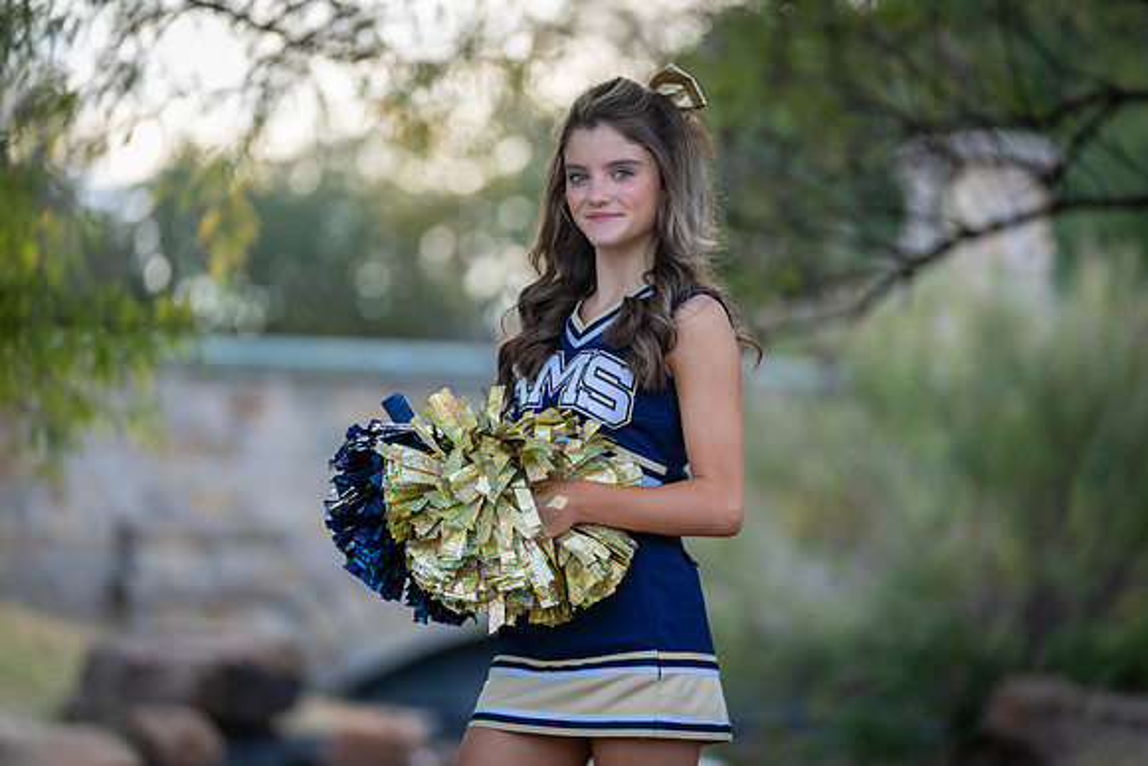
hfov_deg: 13.6
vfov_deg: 9.1
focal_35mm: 151
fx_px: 4816
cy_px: 383
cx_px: 574
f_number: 2.8
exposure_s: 1/320
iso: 200
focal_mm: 151
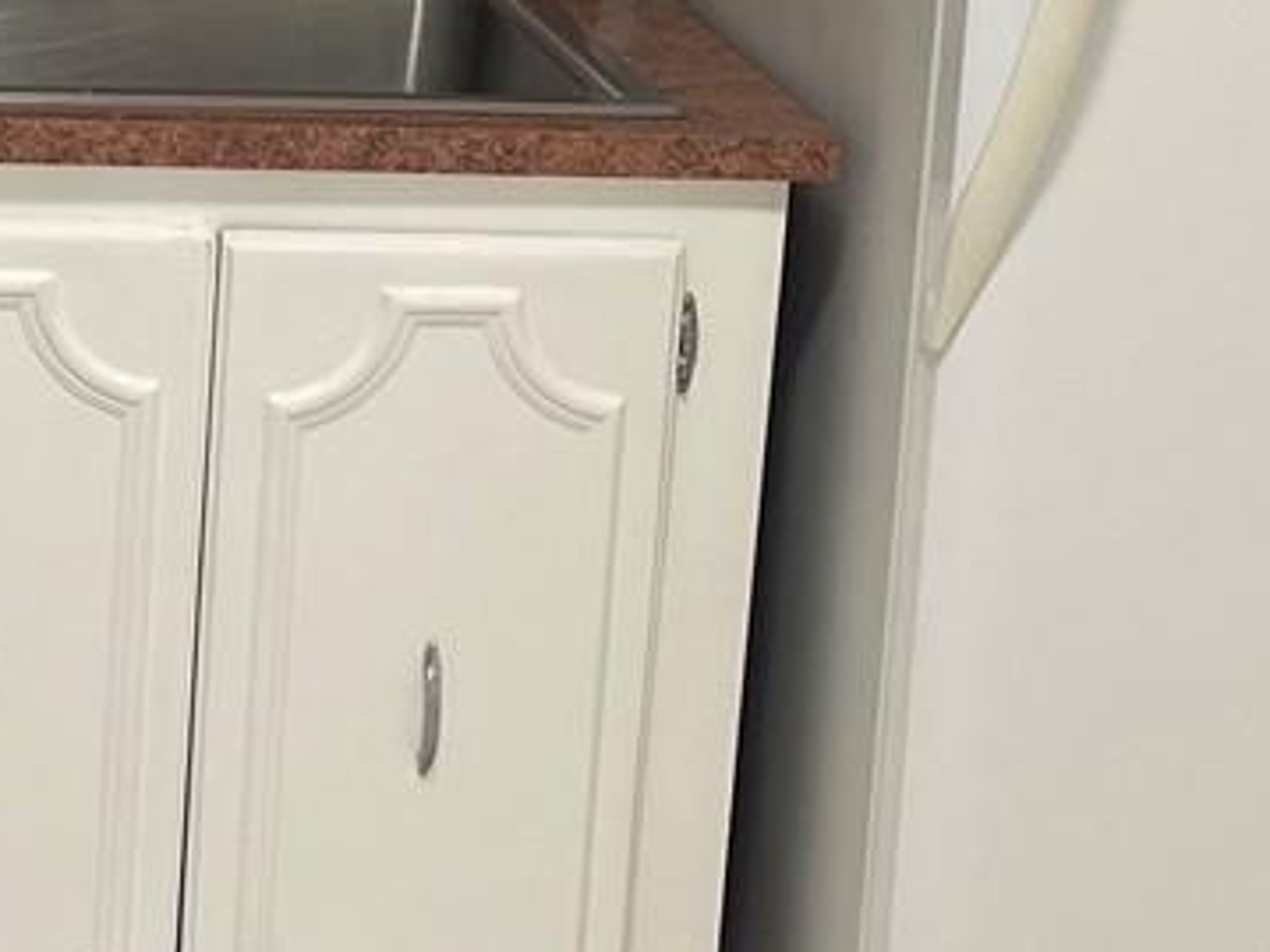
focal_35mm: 116
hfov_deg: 15.9
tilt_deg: -13.7
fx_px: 4254
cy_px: 57
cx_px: -474
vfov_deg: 12.6
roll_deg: -1.8
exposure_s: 1/60
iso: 80
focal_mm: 5.1
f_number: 1.6
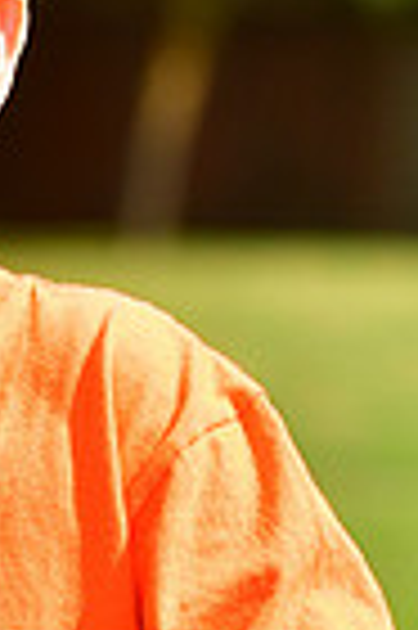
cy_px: 706
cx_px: -151
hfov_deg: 1.8
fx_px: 13042
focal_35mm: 747
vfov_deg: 2.8
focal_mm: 120
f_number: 5
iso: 200
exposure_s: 1/800
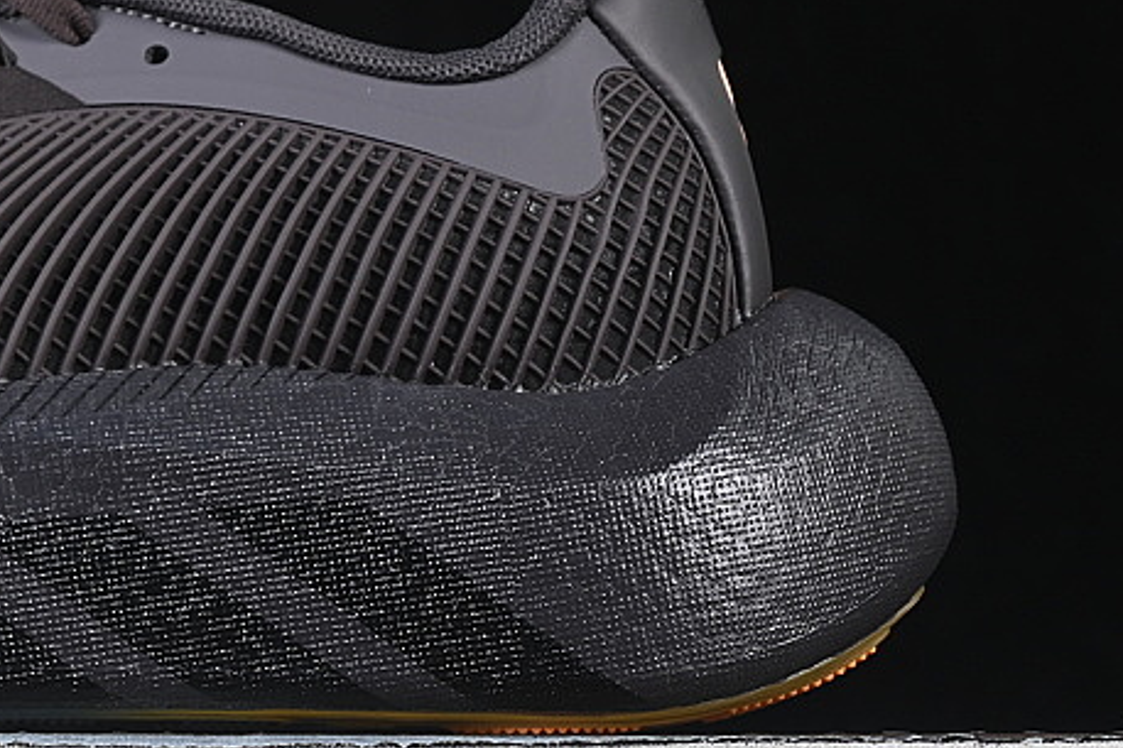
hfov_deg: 11.5
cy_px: 181
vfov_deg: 7.7
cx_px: -7
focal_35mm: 177
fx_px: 5519
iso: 160
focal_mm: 50
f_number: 6.3
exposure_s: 1/60
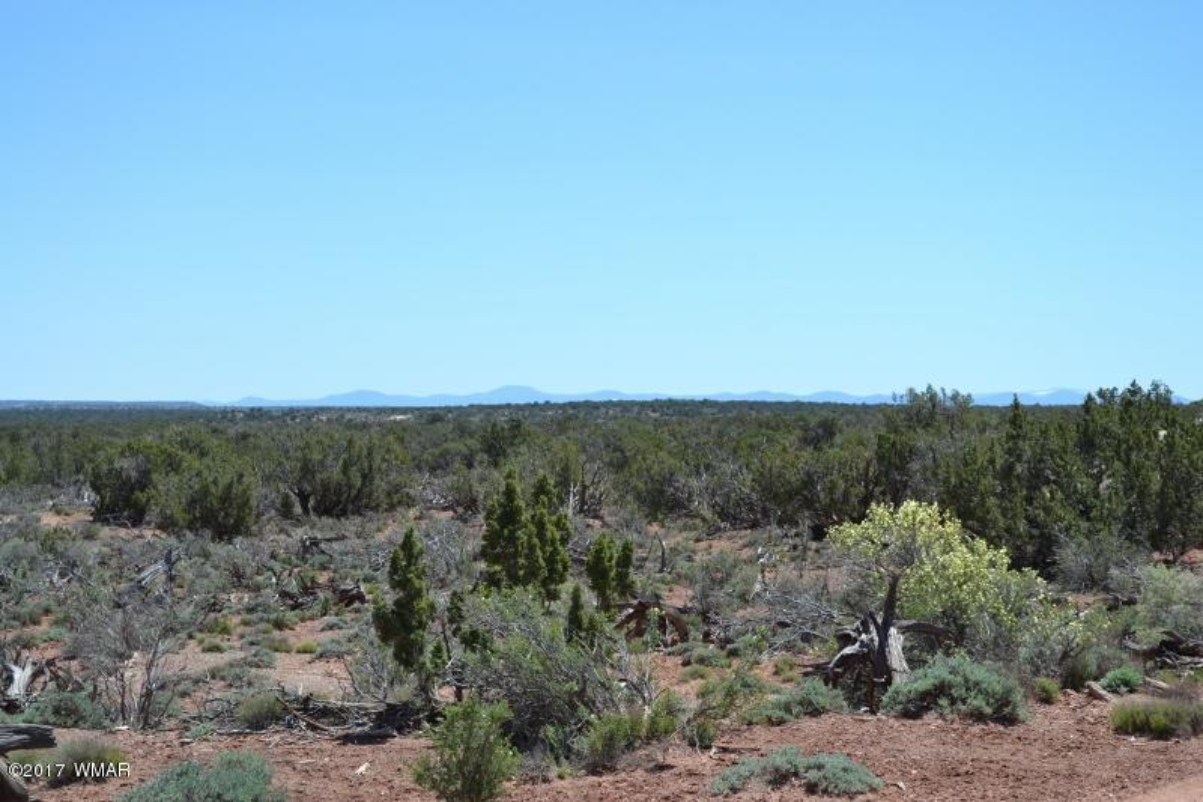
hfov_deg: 26.0
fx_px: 2606
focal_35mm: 78
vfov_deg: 17.5
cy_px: 401
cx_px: 602
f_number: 8
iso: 100
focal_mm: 52
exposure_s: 1/250
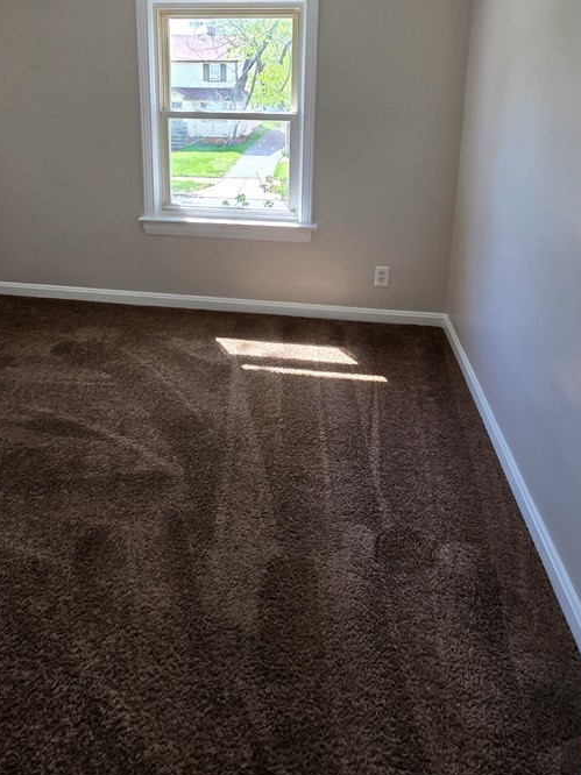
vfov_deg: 75.3
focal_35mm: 20
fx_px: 448
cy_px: 186
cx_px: 274
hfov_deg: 65.9
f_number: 2.2
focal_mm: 2.2
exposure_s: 1/120
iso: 50
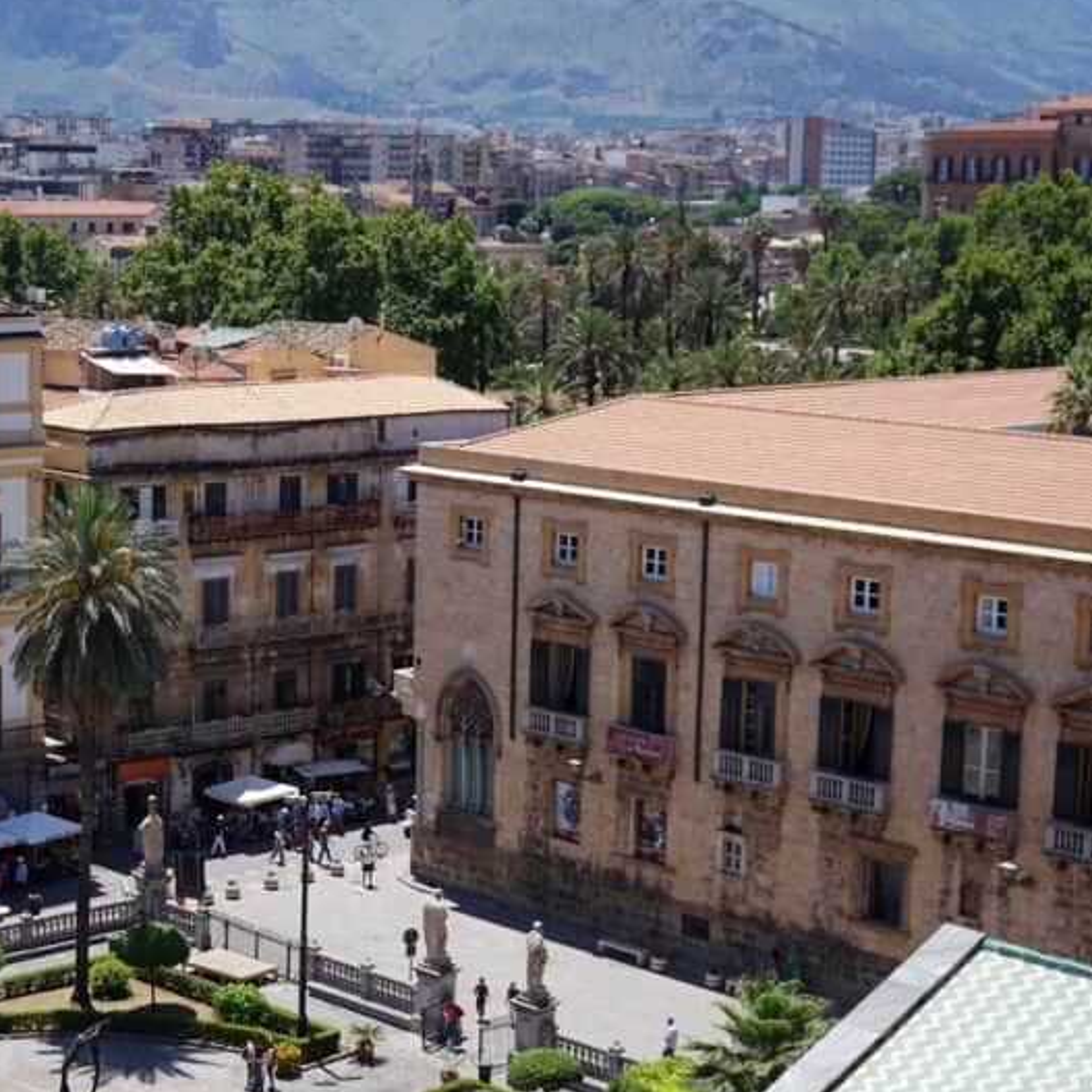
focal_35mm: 66
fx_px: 2356
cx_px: 278
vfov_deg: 26.1
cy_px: 561
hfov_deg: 25.8
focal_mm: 40
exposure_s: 1/800
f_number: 4.5
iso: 64
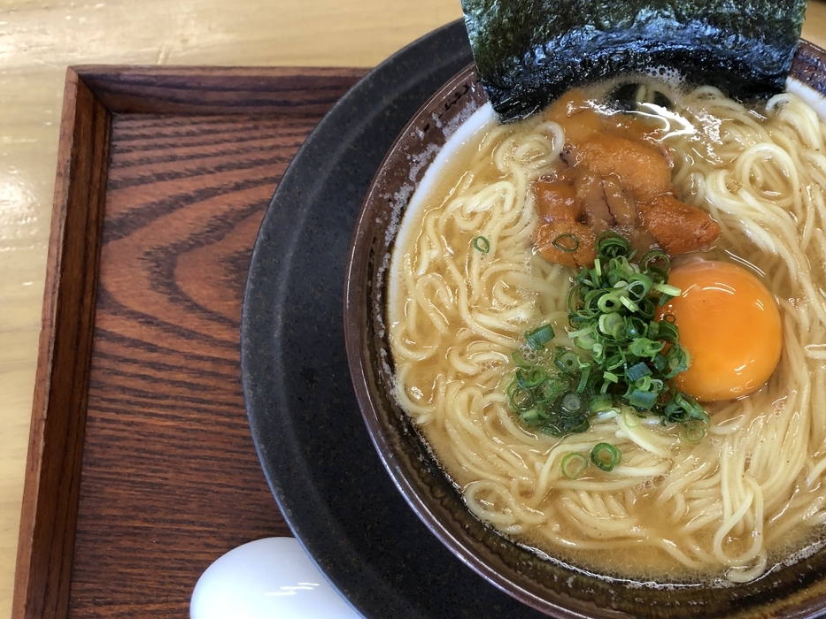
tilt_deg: -76.3
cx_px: 523
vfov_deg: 39.6
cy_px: 355
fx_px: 859
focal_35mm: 36
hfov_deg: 50.8
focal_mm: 3.99
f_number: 1.8
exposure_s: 1/30
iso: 32
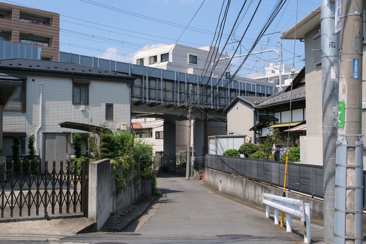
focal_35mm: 42
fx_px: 427
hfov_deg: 46.4
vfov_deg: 31.9
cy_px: 122
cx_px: 183
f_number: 13
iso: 640
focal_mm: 27.9
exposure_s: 1/400
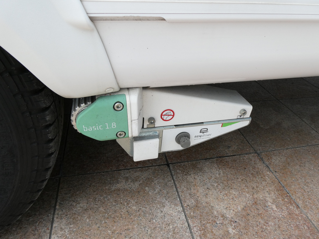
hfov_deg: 71.6
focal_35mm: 24
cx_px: 160
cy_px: 120
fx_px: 221
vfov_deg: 56.8
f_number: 3.3
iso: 80
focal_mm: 4.3
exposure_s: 1/400
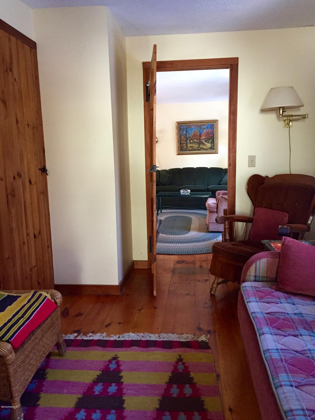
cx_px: 158
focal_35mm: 29
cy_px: 210
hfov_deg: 48.2
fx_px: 352
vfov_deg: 61.7
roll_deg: +0.4
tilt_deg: -8.7
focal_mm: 4.15
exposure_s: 1/30
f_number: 2.2
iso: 200
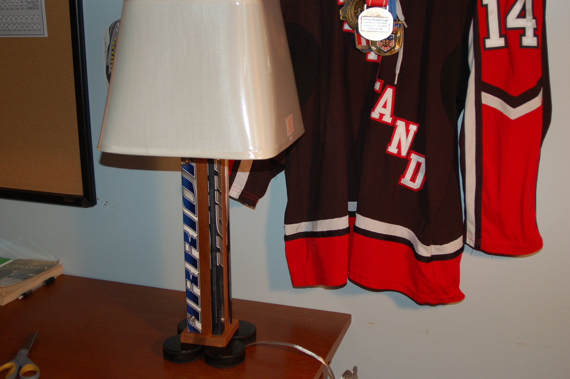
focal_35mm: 42
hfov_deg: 46.4
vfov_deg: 31.8
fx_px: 664
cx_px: 285
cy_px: 190
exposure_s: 1/60
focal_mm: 28
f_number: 3.5
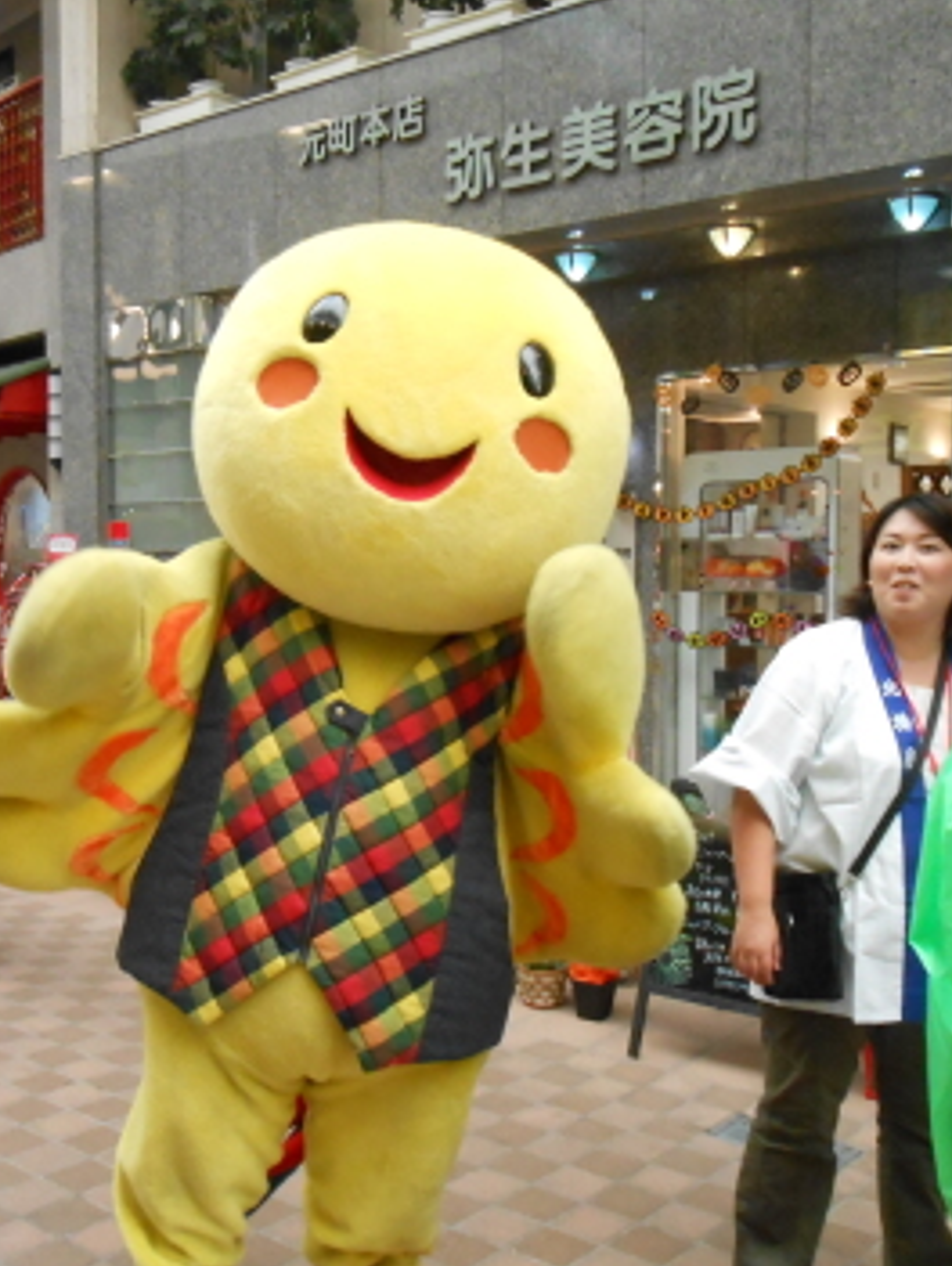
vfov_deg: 50.1
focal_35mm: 37
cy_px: 662
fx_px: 1354
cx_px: 433
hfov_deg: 38.7
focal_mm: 4.6
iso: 640
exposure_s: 1/125
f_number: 3.5
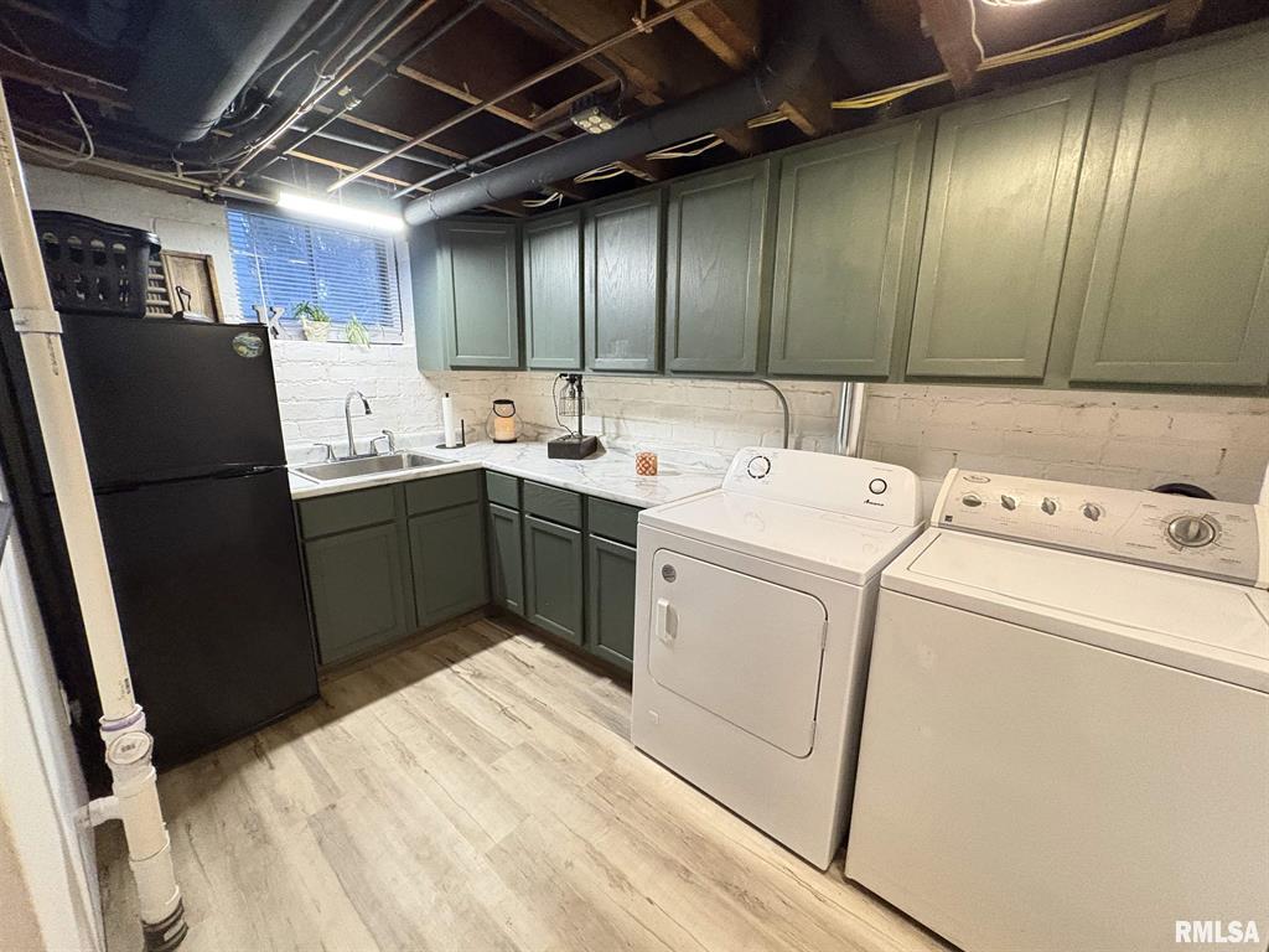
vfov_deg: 85.7
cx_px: 634
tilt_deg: -11.9
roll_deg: -0.2
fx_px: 513
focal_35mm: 14
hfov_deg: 102.1
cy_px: 476
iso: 800
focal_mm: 2.22
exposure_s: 1/60
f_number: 2.2
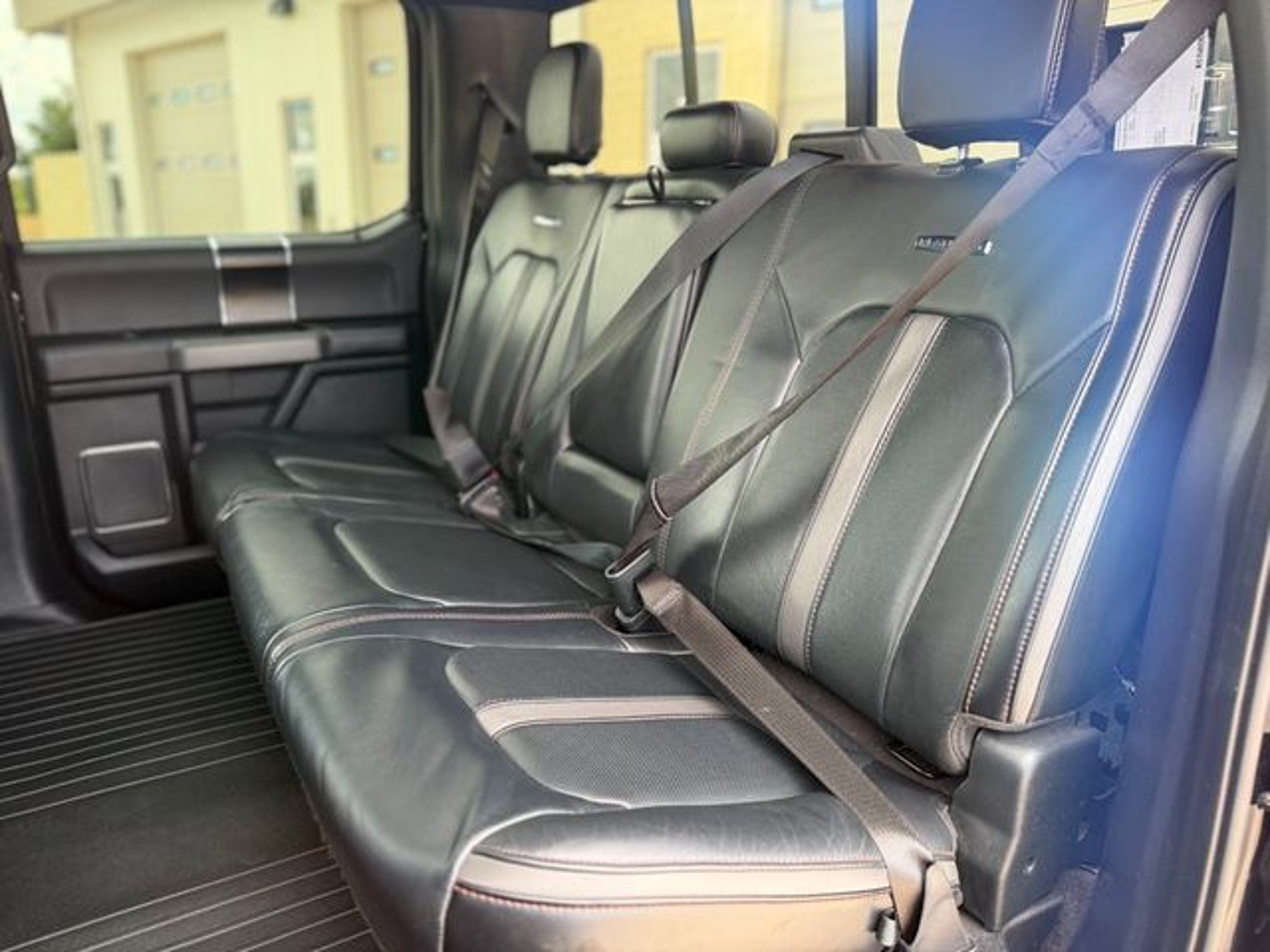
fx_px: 881
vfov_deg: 56.8
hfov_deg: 71.6
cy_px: 476
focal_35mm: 24
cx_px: 635
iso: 160
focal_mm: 6.76
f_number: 1.78
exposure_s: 1/121
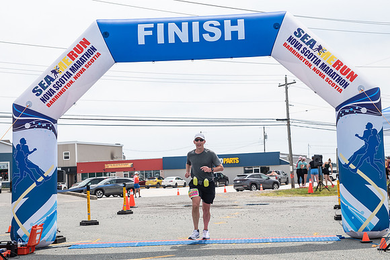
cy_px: 148
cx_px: 195
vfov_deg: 23.0
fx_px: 640
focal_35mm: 59
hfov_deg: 33.9
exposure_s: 1/4000
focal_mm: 52
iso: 800
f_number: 4
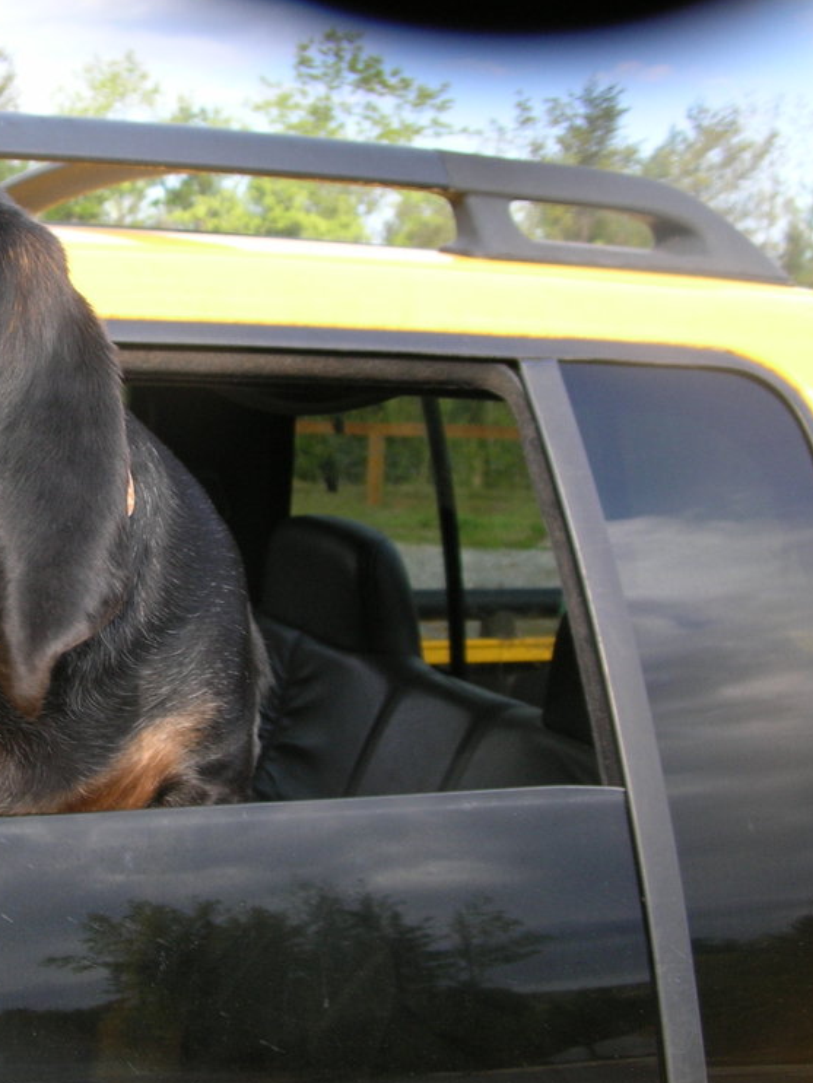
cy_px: 553
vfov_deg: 37.5
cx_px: 73
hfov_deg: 27.5
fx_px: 1596
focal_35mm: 51
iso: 50
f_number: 2.7
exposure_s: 1/206
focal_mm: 6.2
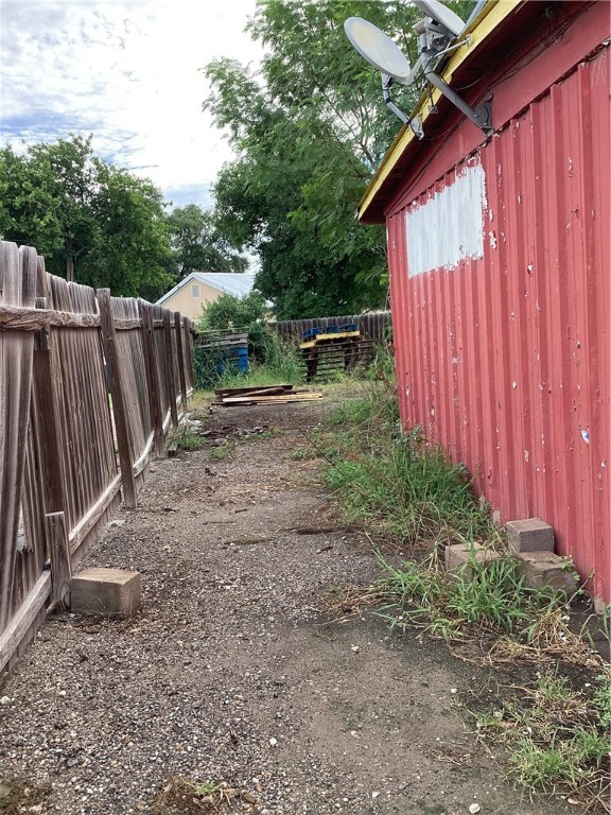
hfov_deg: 45.4
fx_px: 730
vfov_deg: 58.4
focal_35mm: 31
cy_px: 408
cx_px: 306
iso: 25
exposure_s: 1/231
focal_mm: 3.3
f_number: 2.4
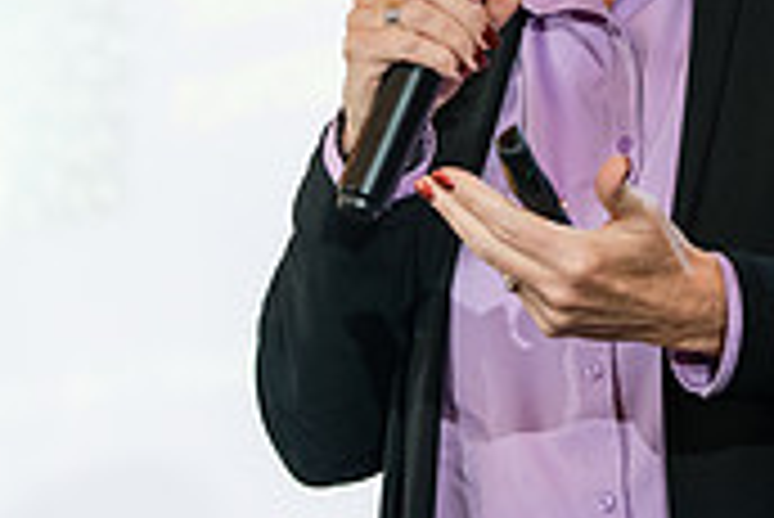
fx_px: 7402
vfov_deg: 4.0
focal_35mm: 344
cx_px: 531
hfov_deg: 6.0
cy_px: -16
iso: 1600
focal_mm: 102
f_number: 3.5
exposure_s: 1/200
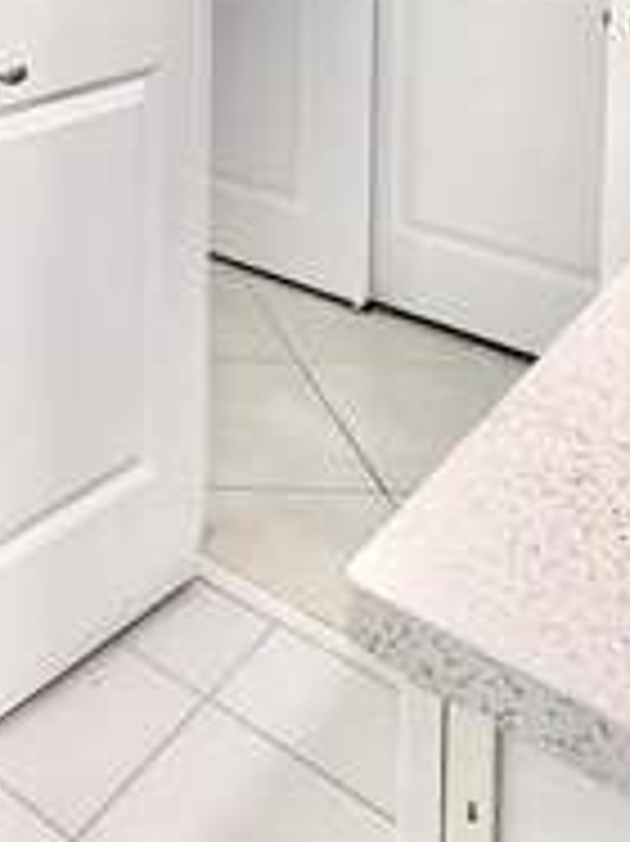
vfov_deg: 31.8
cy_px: -212
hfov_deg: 26.0
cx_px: -180
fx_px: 1166
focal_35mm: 48
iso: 200
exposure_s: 1/120
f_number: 2.2
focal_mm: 2.22
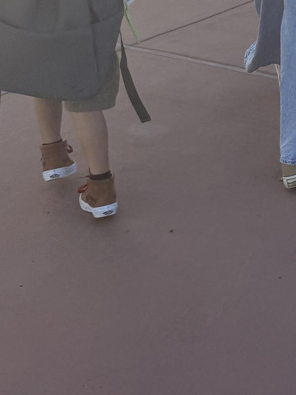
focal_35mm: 100
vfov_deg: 18.1
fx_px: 1140
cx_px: 496
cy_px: -140
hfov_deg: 13.6
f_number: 1.78
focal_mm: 6.76
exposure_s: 1/2370
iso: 100
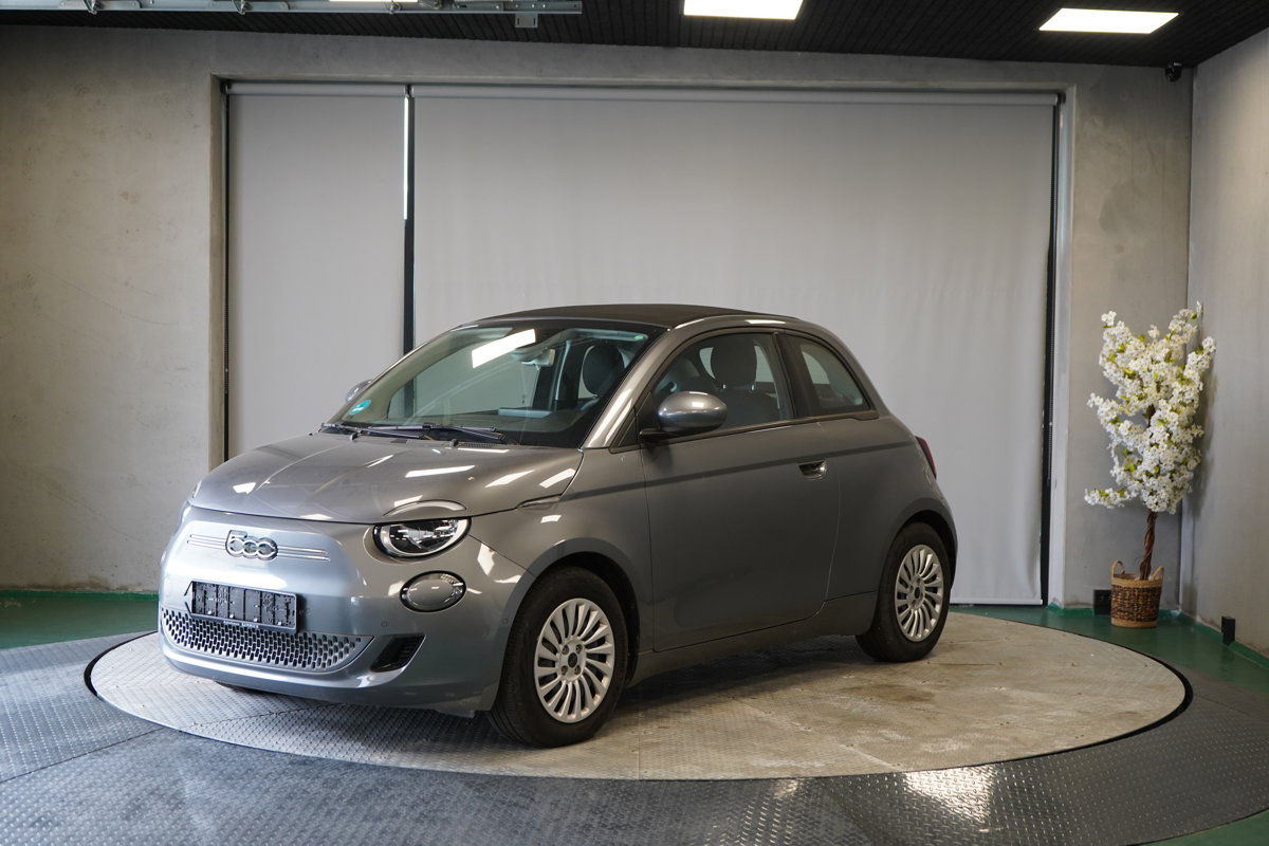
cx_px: 634
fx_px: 1833
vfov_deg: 26.0
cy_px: 423
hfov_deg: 38.2
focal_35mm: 52
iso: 1600
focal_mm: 52
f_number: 5
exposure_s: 1/160
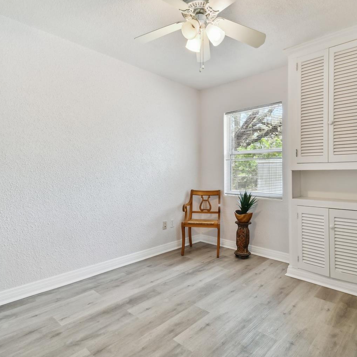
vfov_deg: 74.8
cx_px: 202
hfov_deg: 74.5
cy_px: 173
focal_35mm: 20
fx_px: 233
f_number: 6.3
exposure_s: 1/13
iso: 100
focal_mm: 10
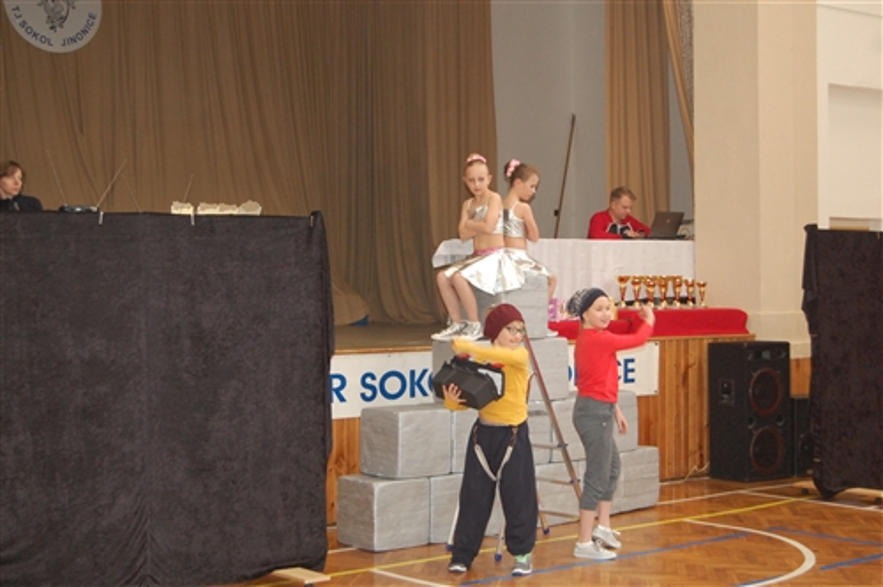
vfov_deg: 23.7
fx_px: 1396
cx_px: 442
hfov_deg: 35.1
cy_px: 294
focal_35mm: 57
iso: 1100
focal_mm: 38
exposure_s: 1/60
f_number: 5
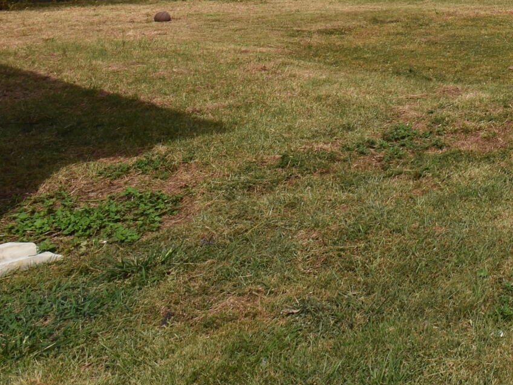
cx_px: 724
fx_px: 756
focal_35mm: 51
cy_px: -73
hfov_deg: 28.2
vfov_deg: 25.7
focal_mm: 10
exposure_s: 1/320
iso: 100
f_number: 8
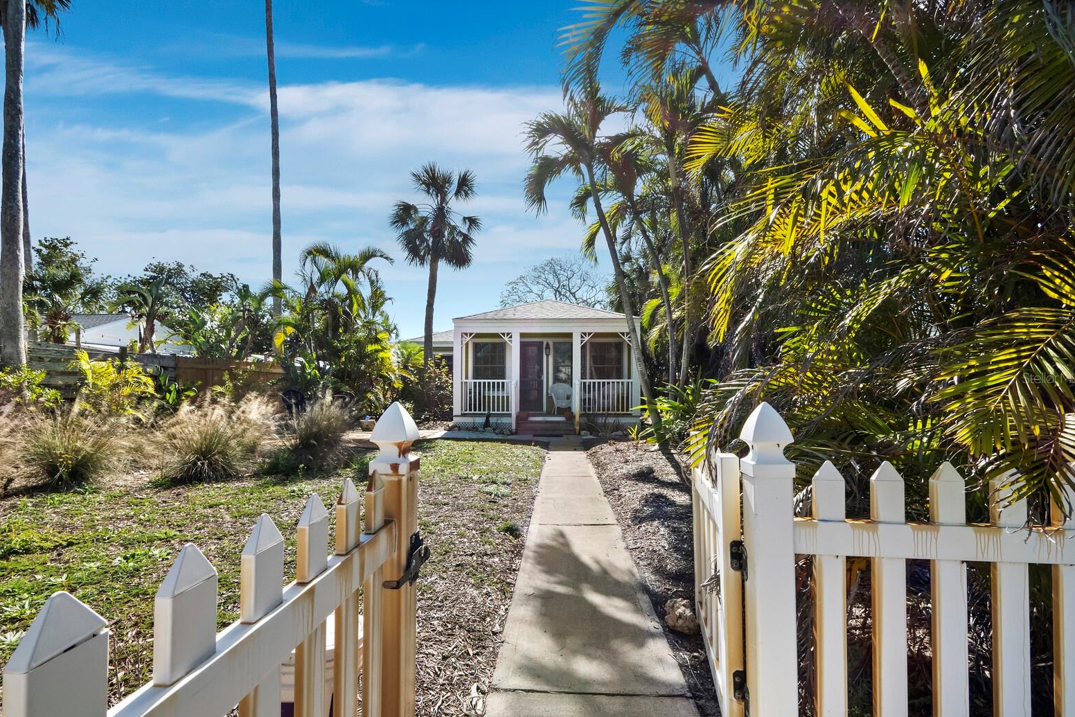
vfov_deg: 77.3
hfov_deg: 100.4
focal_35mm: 15
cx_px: 534
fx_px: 448
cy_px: 378
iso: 400
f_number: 11
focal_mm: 7
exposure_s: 1/500
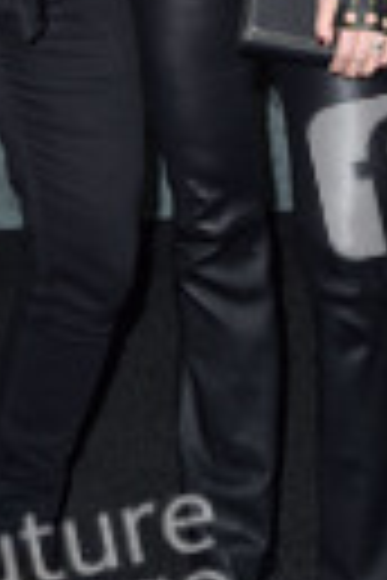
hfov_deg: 7.9
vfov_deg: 11.6
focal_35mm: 174
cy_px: -72
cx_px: 133
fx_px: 2806
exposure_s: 1/250
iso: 640
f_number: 6.3
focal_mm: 56
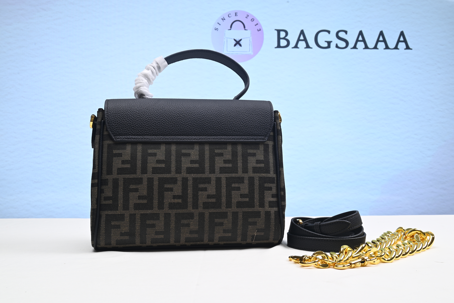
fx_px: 479
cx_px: 227
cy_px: 152
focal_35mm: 38
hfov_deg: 50.7
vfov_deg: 35.1
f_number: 16
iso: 100
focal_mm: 38
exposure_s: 1/2
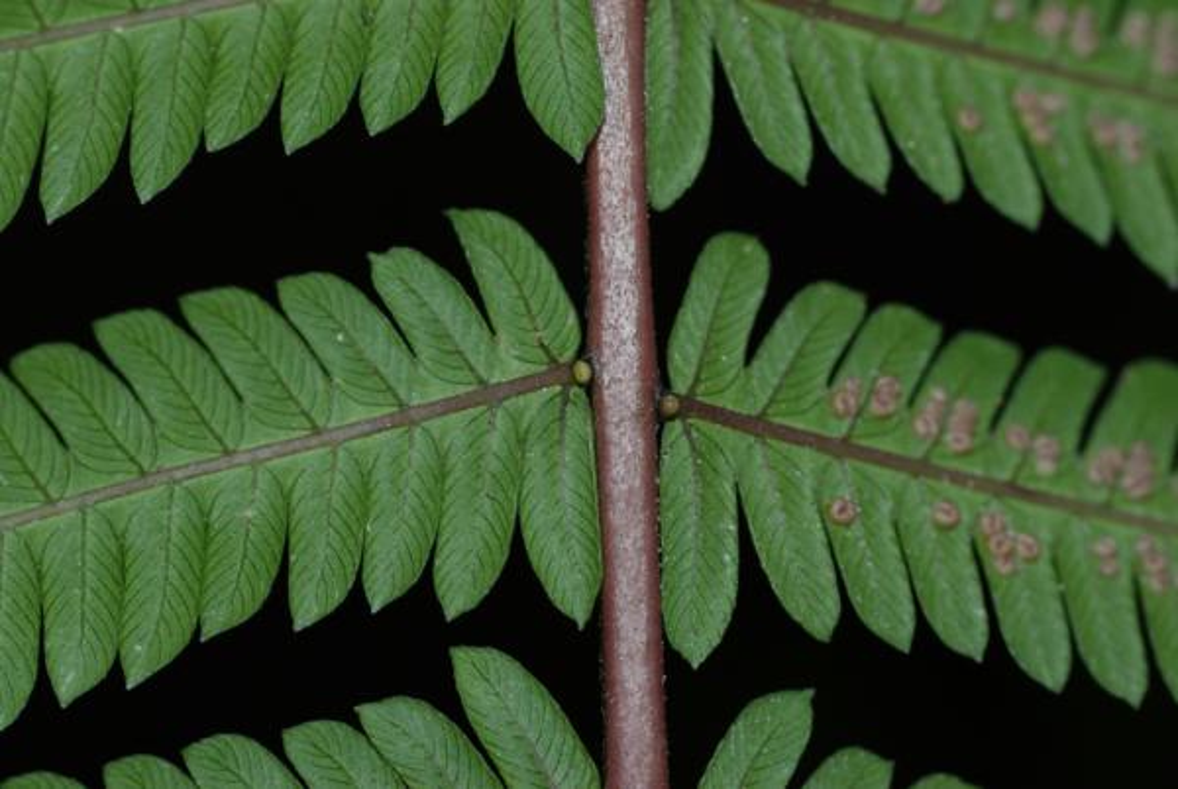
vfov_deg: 13.1
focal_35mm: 105
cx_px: 589
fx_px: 3441
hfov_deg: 19.4
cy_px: 394
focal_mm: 70
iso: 100
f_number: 8
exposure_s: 1/60
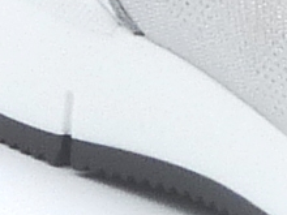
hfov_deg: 5.2
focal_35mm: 371
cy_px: -165
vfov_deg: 4.0
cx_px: 566
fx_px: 3076
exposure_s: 1/200
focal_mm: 5.1
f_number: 5.6
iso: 100
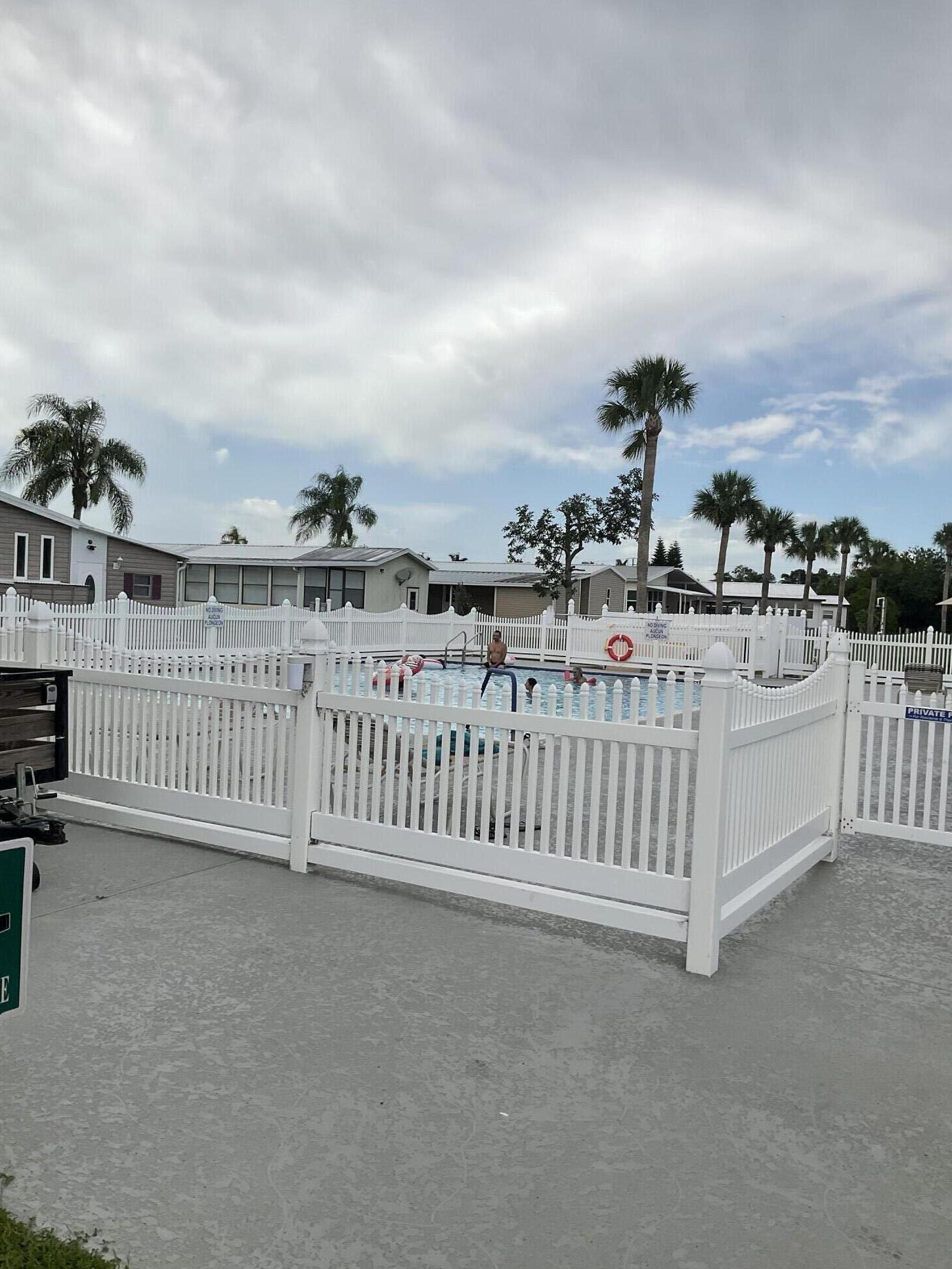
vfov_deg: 60.0
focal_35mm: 30
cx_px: 464
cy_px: 653
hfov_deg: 46.8
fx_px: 1100
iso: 16
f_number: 1.8
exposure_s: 1/2320
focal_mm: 3
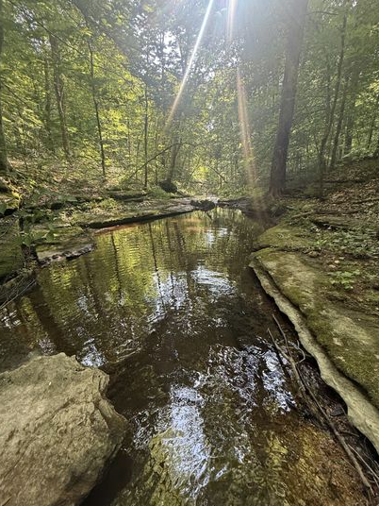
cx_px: 185
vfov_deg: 98.2
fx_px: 219
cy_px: 255
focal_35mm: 15
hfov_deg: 81.7
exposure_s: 1/99
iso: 100
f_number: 2.2
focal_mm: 2.22
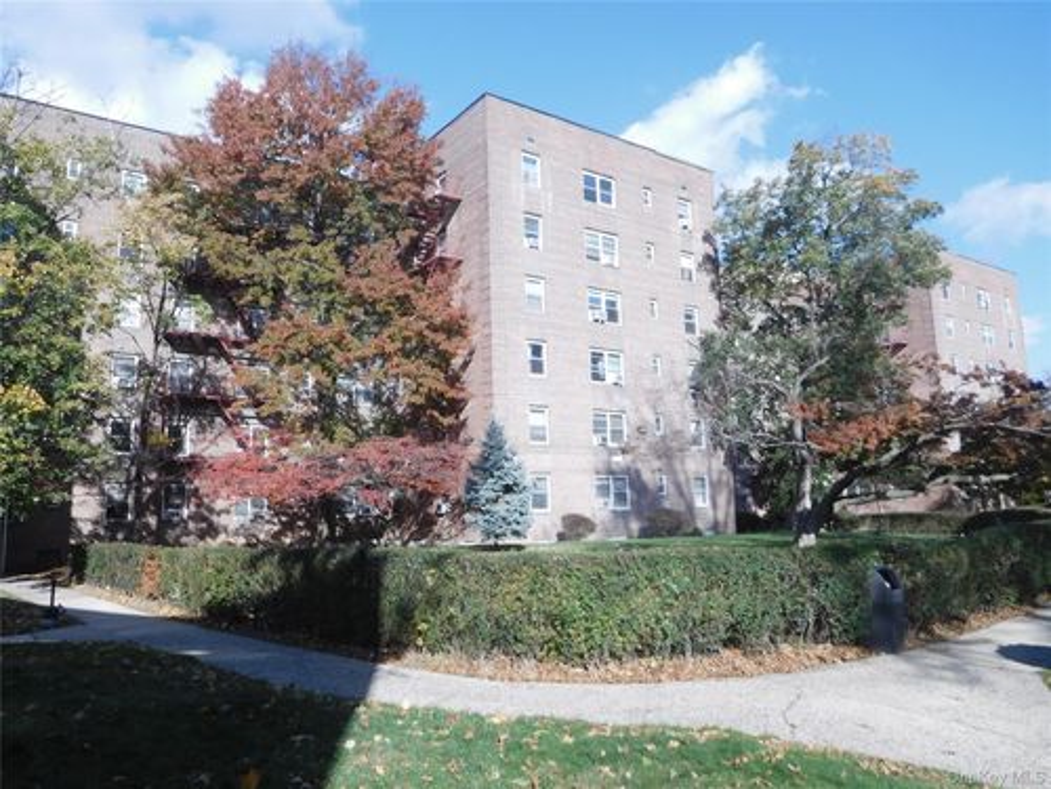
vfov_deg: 54.9
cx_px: 526
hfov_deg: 69.4
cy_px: 394
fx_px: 759
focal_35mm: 25
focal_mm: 4.5
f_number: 3.4
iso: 125
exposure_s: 1/800
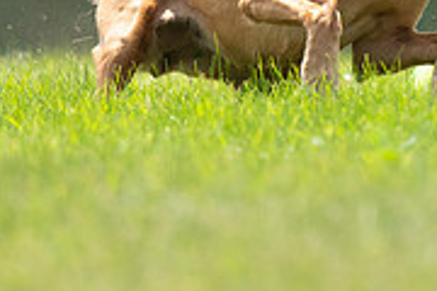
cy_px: -108
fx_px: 23499
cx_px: 340
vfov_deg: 0.7
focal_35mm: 1936
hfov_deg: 1.1
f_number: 6.3
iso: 2500
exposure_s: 1/4000
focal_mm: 600
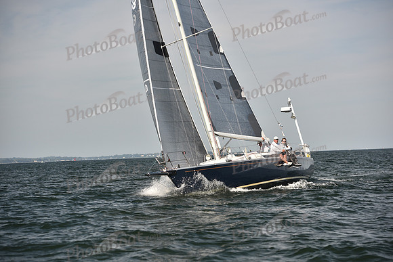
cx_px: 196
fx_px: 1201
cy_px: 131
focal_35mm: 110
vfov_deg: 12.5
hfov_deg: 18.6
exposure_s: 1/1250
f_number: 4
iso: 250
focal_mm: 110
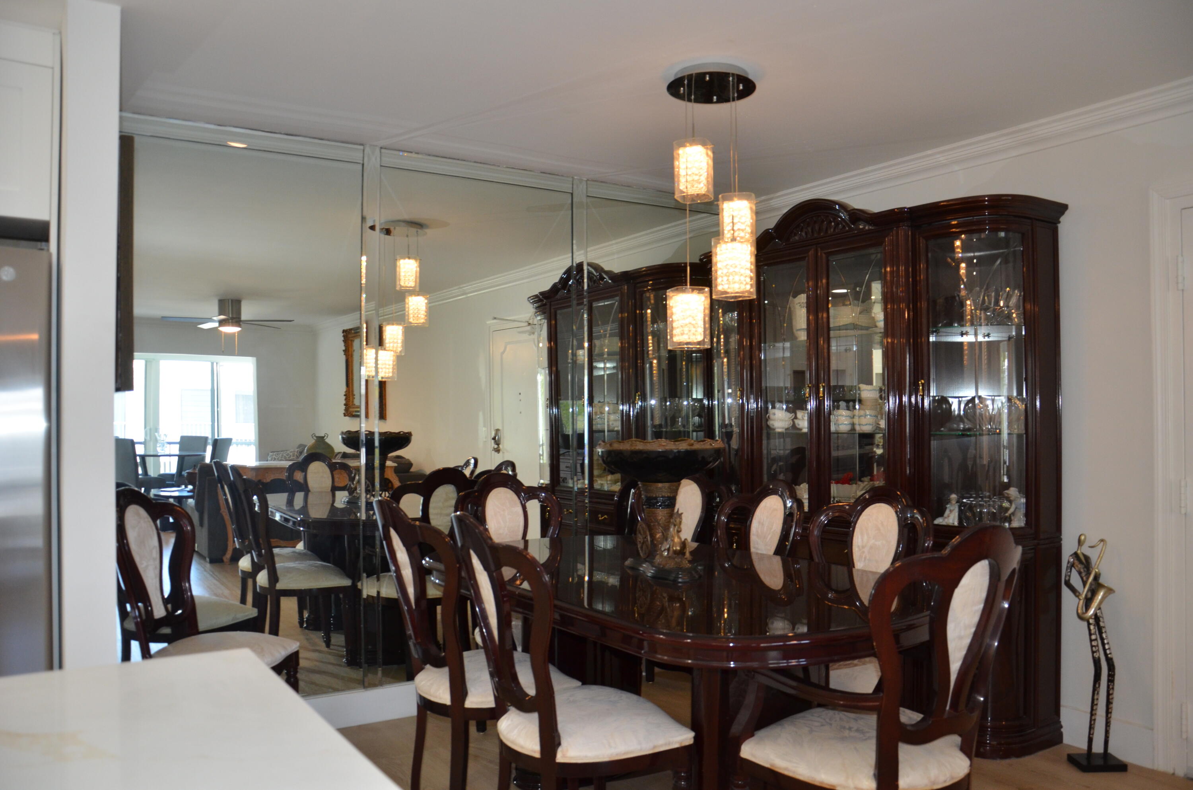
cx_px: 596
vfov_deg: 47.7
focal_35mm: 27
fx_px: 893
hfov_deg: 67.5
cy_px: 395
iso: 640
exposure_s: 1/60
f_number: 3.5
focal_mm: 18
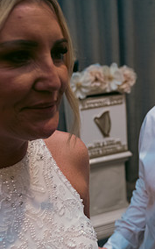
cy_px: 114
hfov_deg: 25.0
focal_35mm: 50
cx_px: 142
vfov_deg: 40.3
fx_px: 339
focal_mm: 24
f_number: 3.5
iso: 800
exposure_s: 1/160
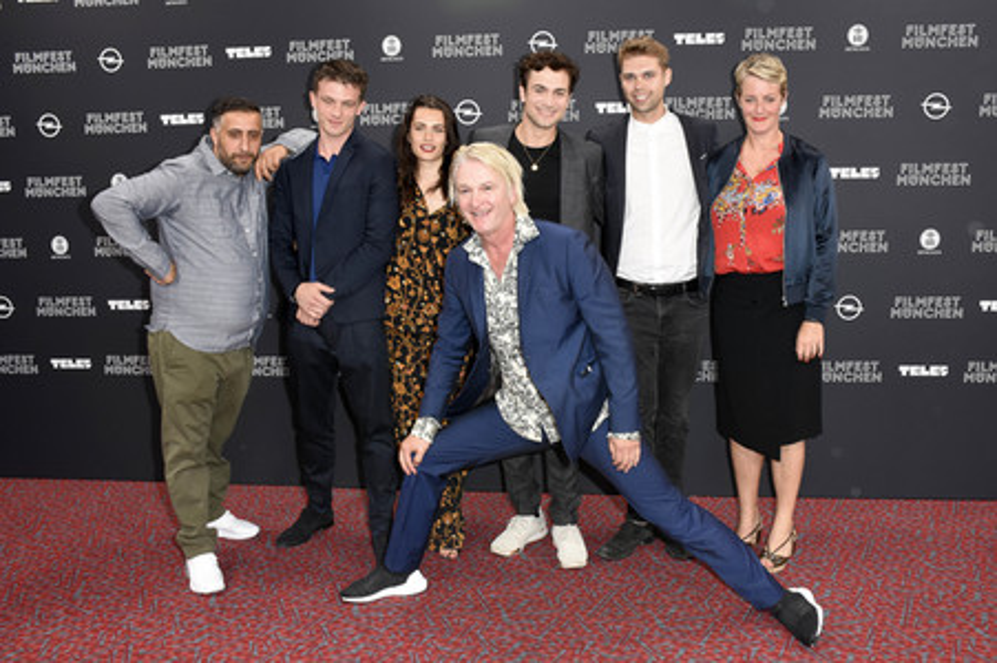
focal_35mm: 30
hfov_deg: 62.0
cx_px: 498
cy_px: 332
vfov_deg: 43.5
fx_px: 830
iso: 800
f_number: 6.3
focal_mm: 20
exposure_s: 1/160
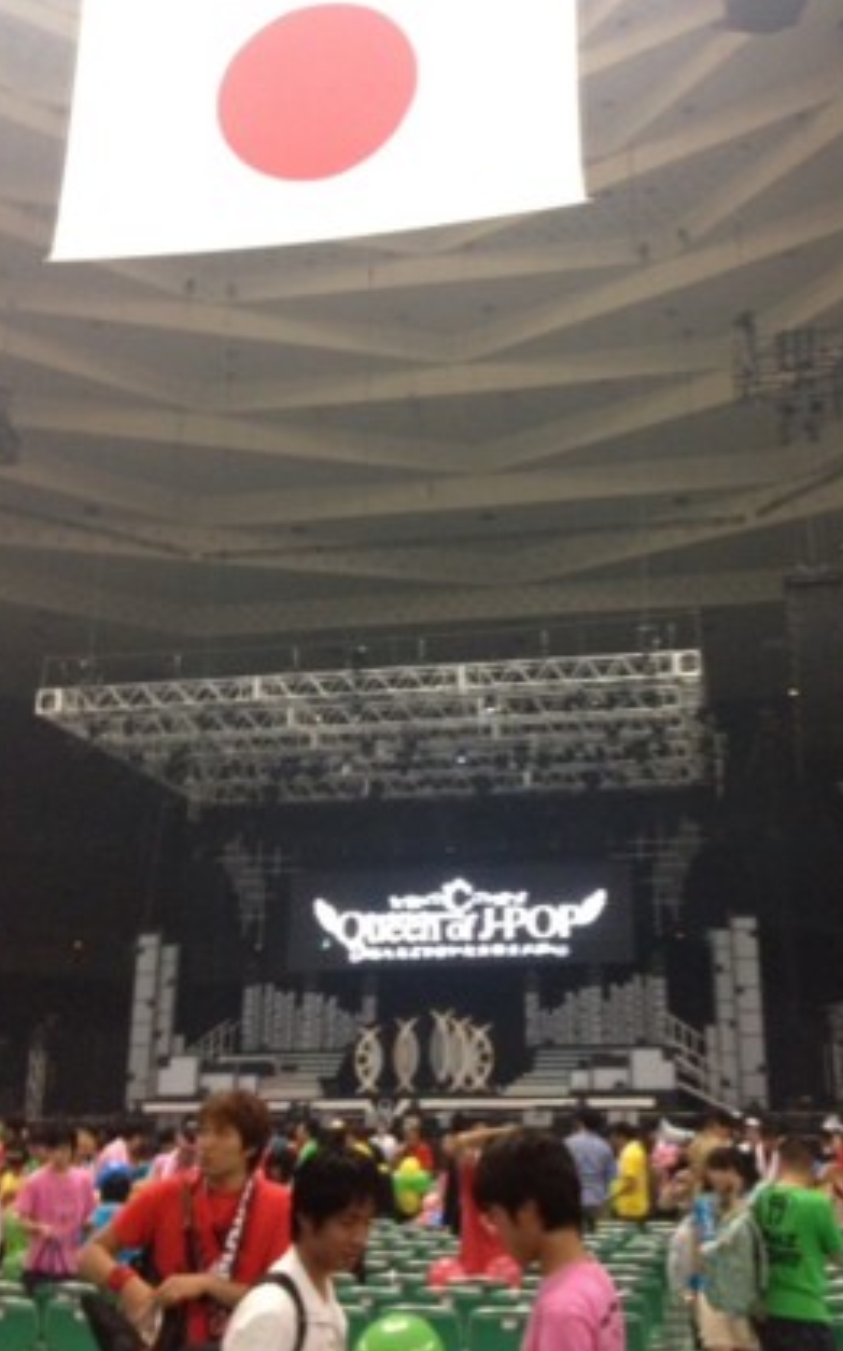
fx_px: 1471
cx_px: 501
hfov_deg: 31.9
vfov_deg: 49.3
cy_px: 685
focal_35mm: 40
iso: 320
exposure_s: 1/20
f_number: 2.4
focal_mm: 4.28
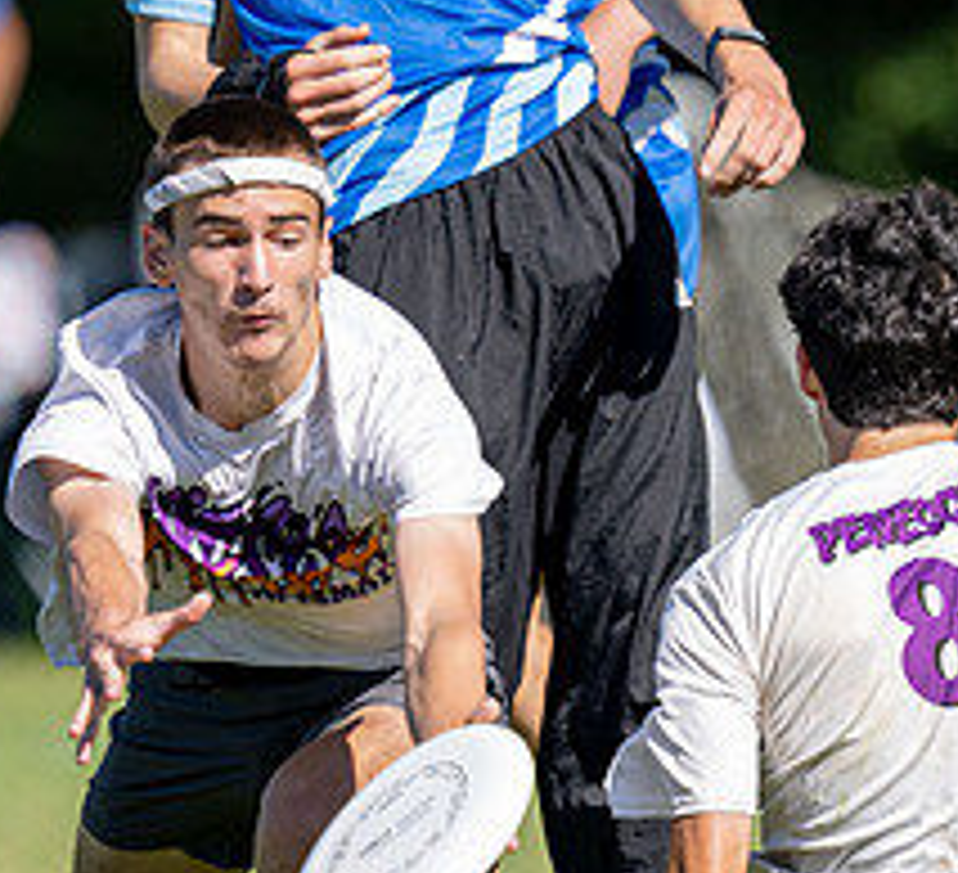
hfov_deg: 1.5
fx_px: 35637
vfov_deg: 1.4
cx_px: 306
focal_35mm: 1190
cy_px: 413
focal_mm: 400
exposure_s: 1/2000
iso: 140
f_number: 2.8
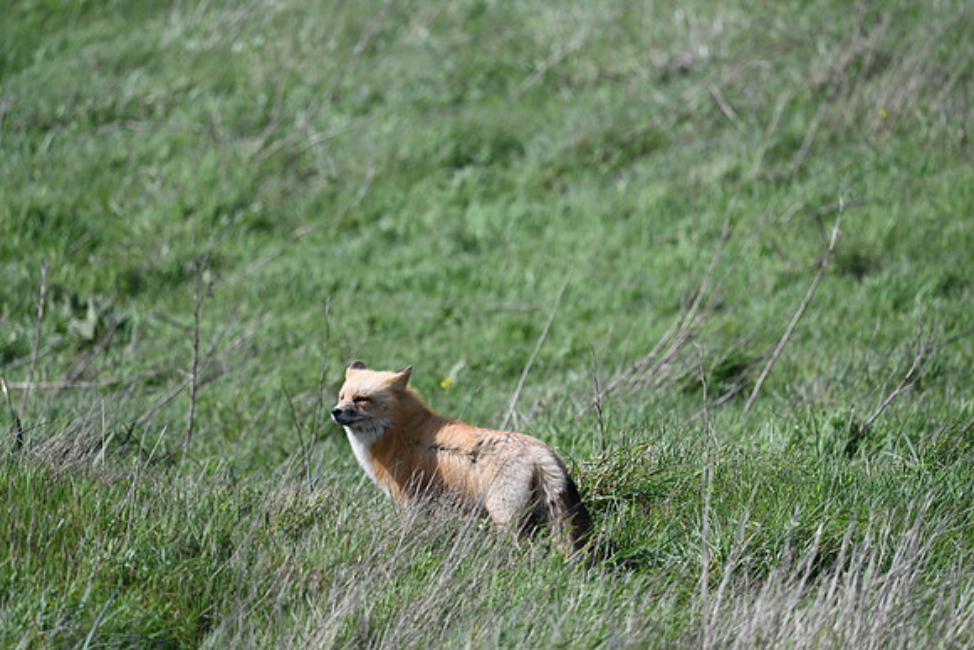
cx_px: 487
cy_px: 325
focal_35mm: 600
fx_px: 16236
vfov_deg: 2.3
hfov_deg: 3.4
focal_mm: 600
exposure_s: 1/500
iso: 110
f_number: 6.3
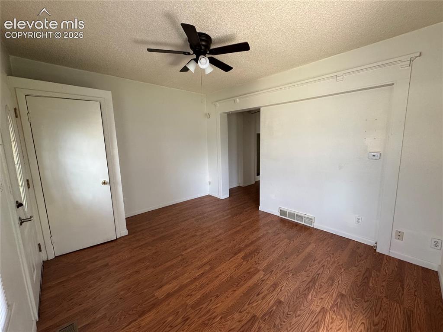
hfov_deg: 102.1
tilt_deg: -8.1
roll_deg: +1.9
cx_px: 222
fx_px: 179
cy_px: 166
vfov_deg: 85.6
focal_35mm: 14
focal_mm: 2.22
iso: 250
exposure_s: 1/99
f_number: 2.2
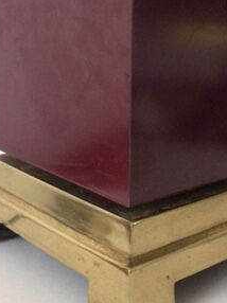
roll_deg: +1.1
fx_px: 569
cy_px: 50
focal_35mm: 65
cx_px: 143
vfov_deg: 29.0
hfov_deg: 22.5
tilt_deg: -8.9
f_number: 2.2
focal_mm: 4.15
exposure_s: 1/33
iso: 250
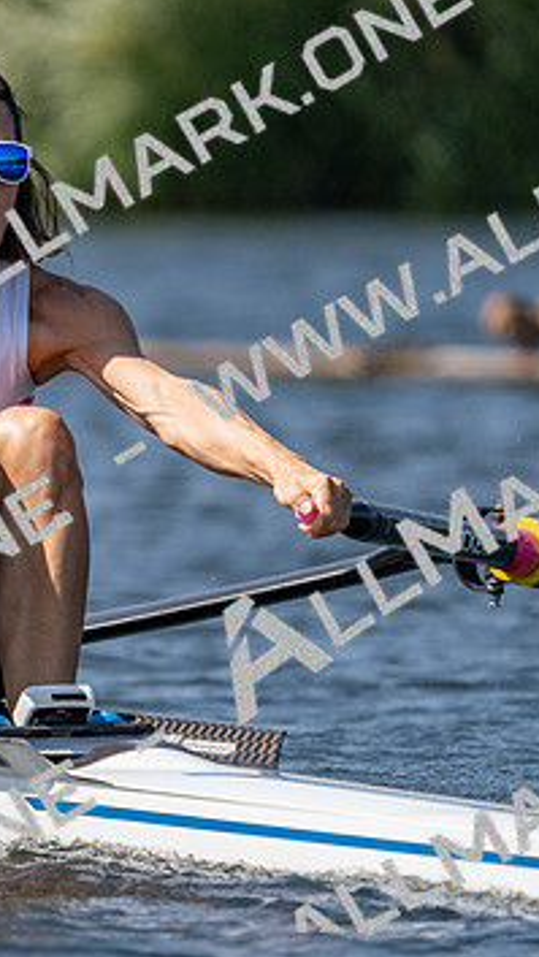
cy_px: 468
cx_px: -8
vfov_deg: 3.1
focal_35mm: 707
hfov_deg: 1.7
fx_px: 17934
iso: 250
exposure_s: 1/2000
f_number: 6.3
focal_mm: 411
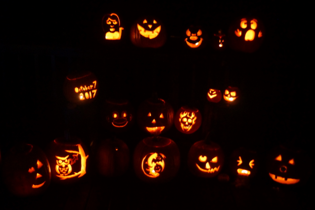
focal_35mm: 36
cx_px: 158
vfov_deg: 36.8
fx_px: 315
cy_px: 105
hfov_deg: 53.1
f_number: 4
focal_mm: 24
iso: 1600
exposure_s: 1/1.25
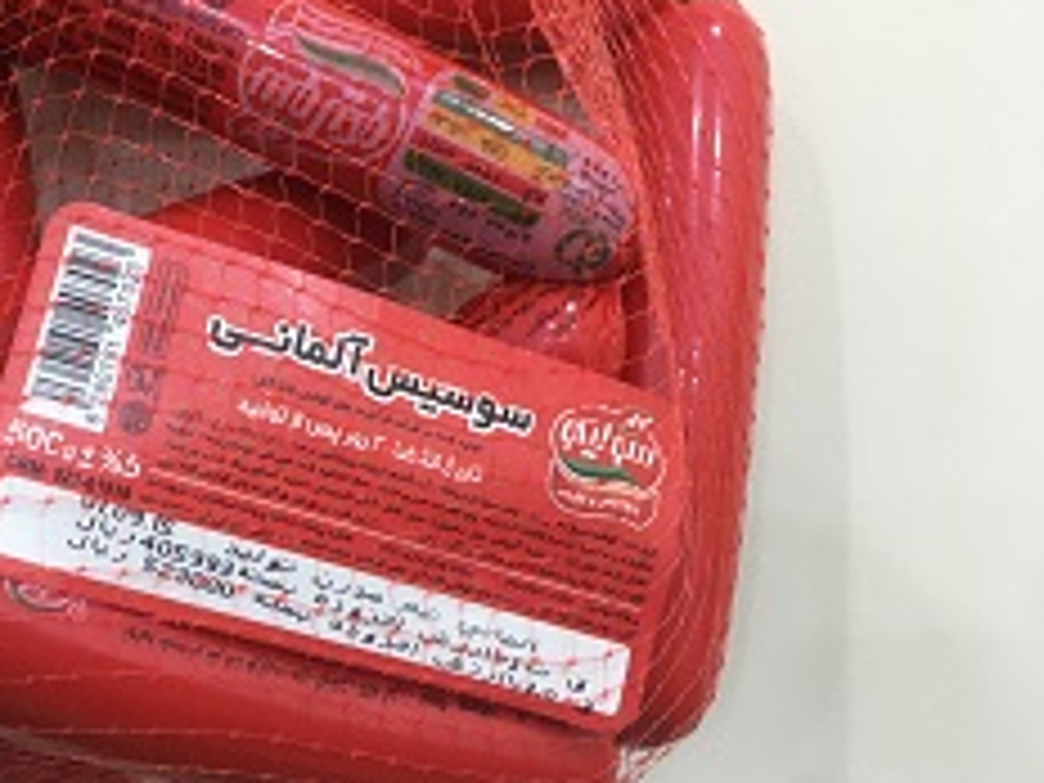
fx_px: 1357
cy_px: 364
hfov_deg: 40.7
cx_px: 243
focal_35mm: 45
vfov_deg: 32.2
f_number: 2.2
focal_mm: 4.15
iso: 100
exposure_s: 1/33
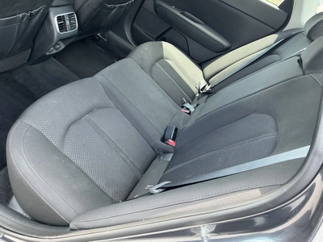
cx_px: 162
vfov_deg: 49.7
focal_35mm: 28
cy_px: 121
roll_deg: -32.8
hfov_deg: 63.4
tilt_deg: -35.1
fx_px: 261
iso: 64
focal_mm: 3
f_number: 1.8
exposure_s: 1/107
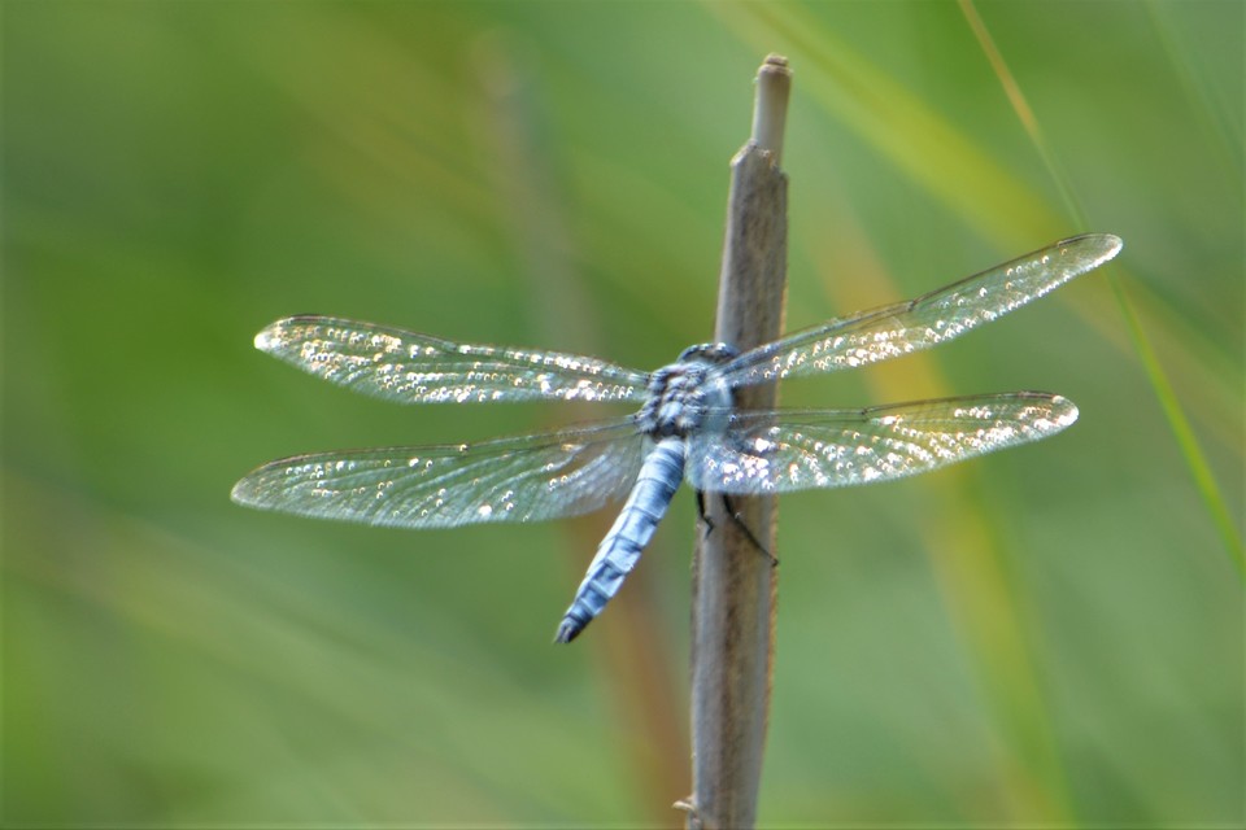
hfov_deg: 4.6
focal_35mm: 450
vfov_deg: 3.1
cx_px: 623
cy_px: 415
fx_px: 15574
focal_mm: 300
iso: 100
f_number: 8
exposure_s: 1/125
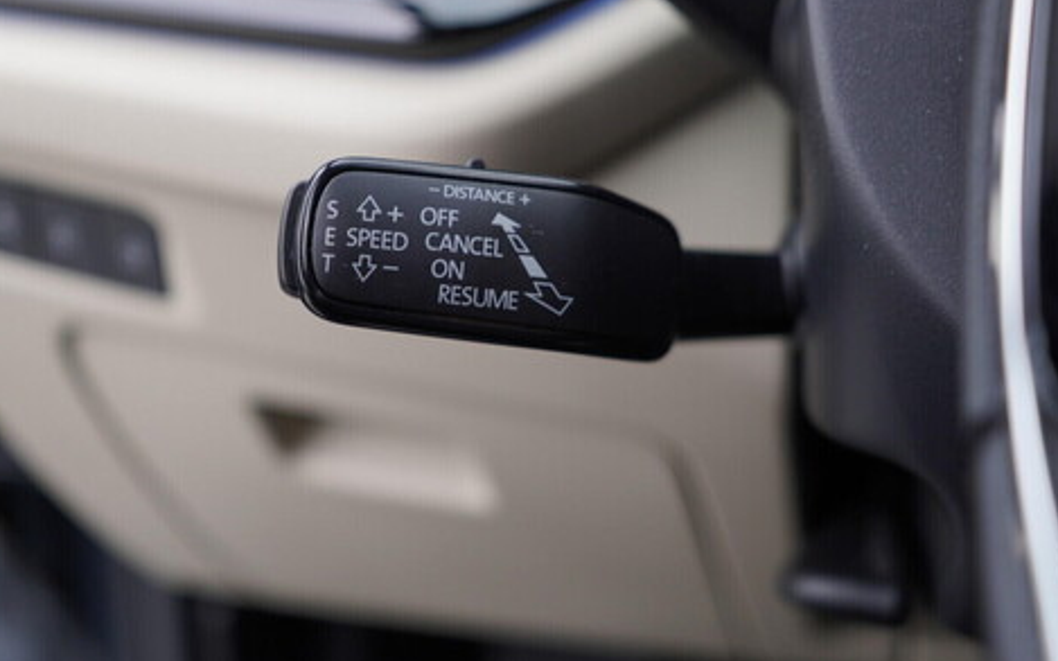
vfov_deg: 29.8
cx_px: 501
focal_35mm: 43
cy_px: 294
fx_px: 1240
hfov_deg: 46.2
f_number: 2.8
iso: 160
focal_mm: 24
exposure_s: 1/40
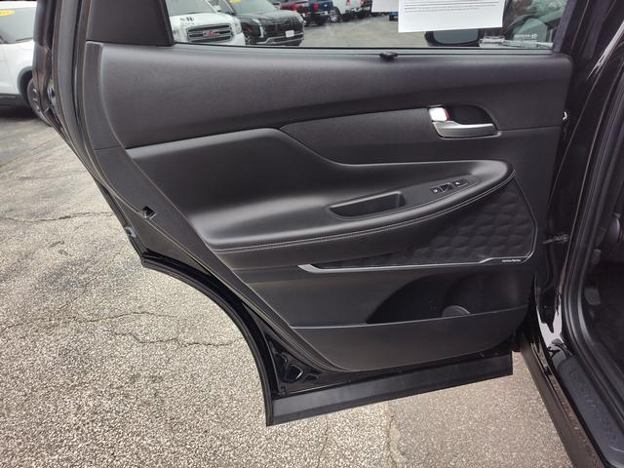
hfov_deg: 73.9
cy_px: 234
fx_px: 415
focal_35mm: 23
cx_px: 312
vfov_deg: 58.9
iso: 127
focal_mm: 5.56
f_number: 1.88
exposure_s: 1/120
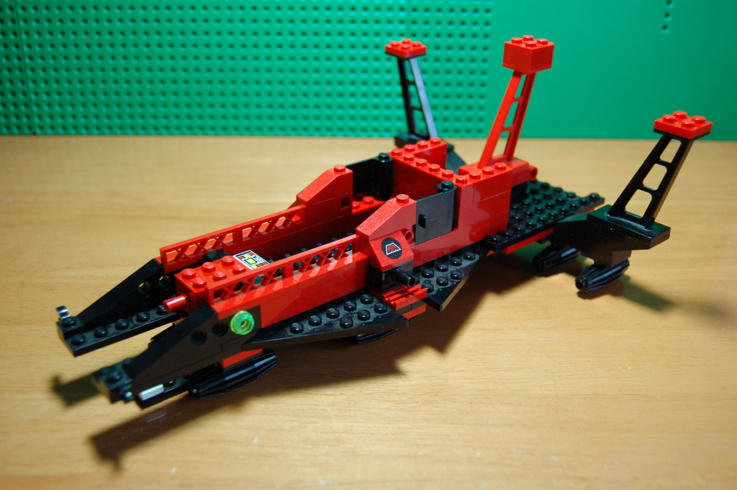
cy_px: 245
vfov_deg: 36.8
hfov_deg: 53.2
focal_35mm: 36
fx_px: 736
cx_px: 368
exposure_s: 1/40
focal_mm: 24
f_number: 4
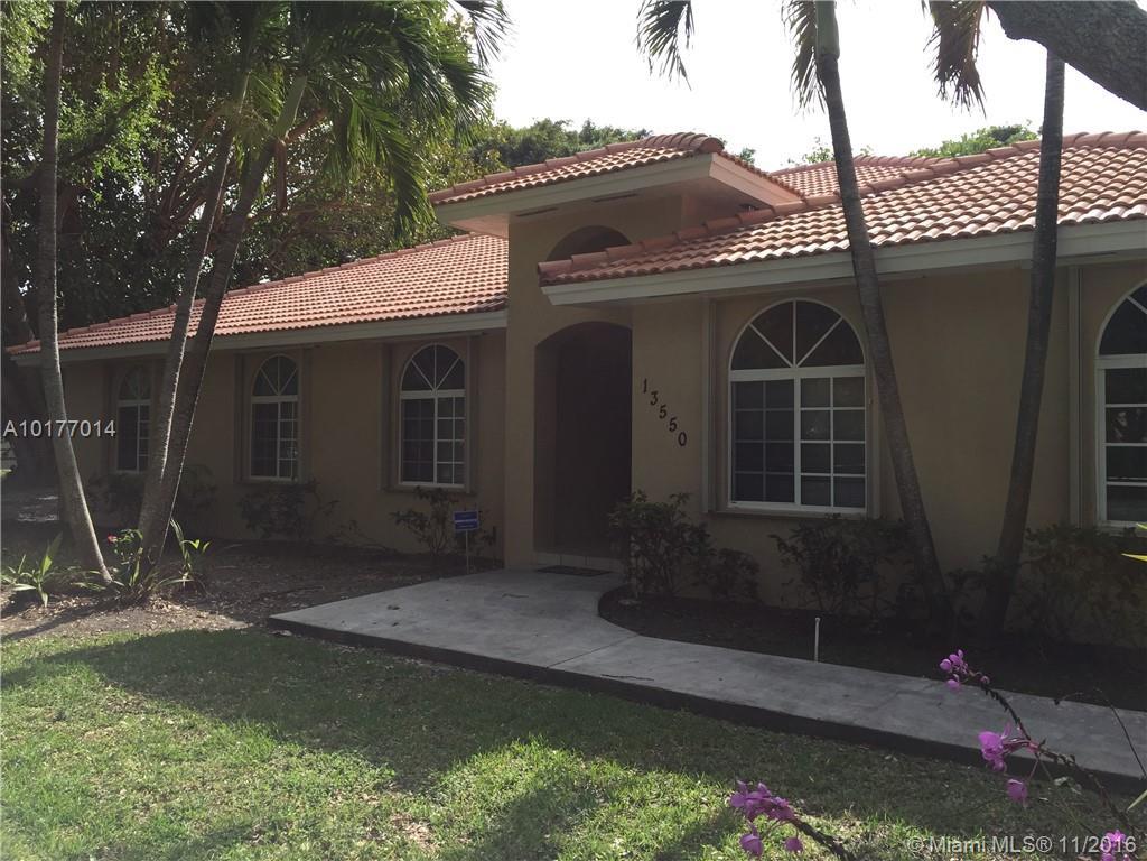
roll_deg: -1.2
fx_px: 961
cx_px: 574
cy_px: 430
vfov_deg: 48.2
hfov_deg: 61.7
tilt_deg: +2.5
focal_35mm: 29
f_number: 2.2
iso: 32
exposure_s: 1/989
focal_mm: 4.15
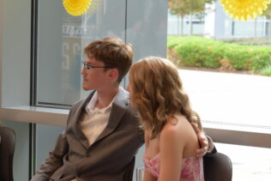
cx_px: 0
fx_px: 1333
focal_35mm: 177
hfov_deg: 11.5
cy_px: 127
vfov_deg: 7.8
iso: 1000
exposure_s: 1/125
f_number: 5
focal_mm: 70
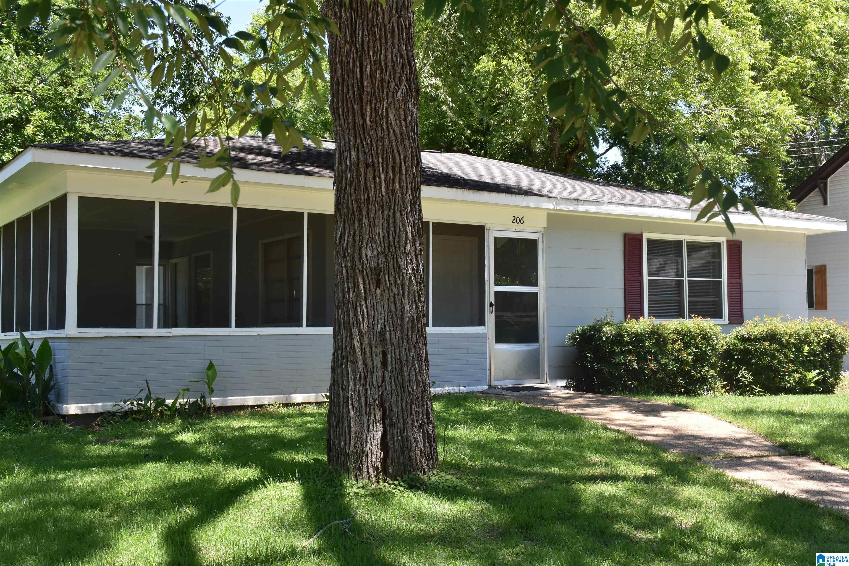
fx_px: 955
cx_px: 424
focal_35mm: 40
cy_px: 283
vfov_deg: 33.0
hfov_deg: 47.9
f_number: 8
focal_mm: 27
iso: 720
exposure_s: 1/500
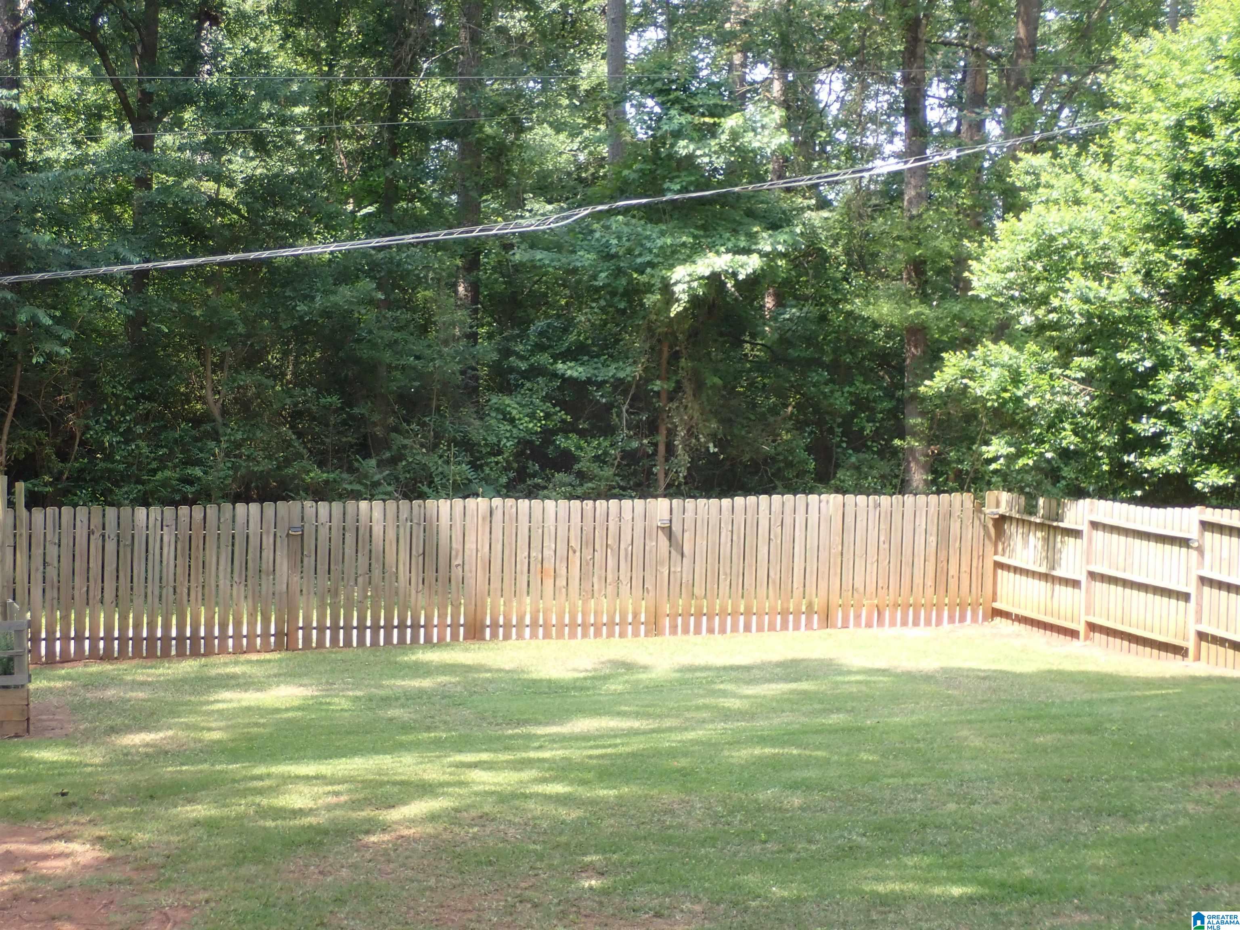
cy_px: 465
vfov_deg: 21.9
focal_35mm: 67
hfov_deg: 29.0
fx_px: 2400
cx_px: 620
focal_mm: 11.88
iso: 160
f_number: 3.8
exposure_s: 1/125
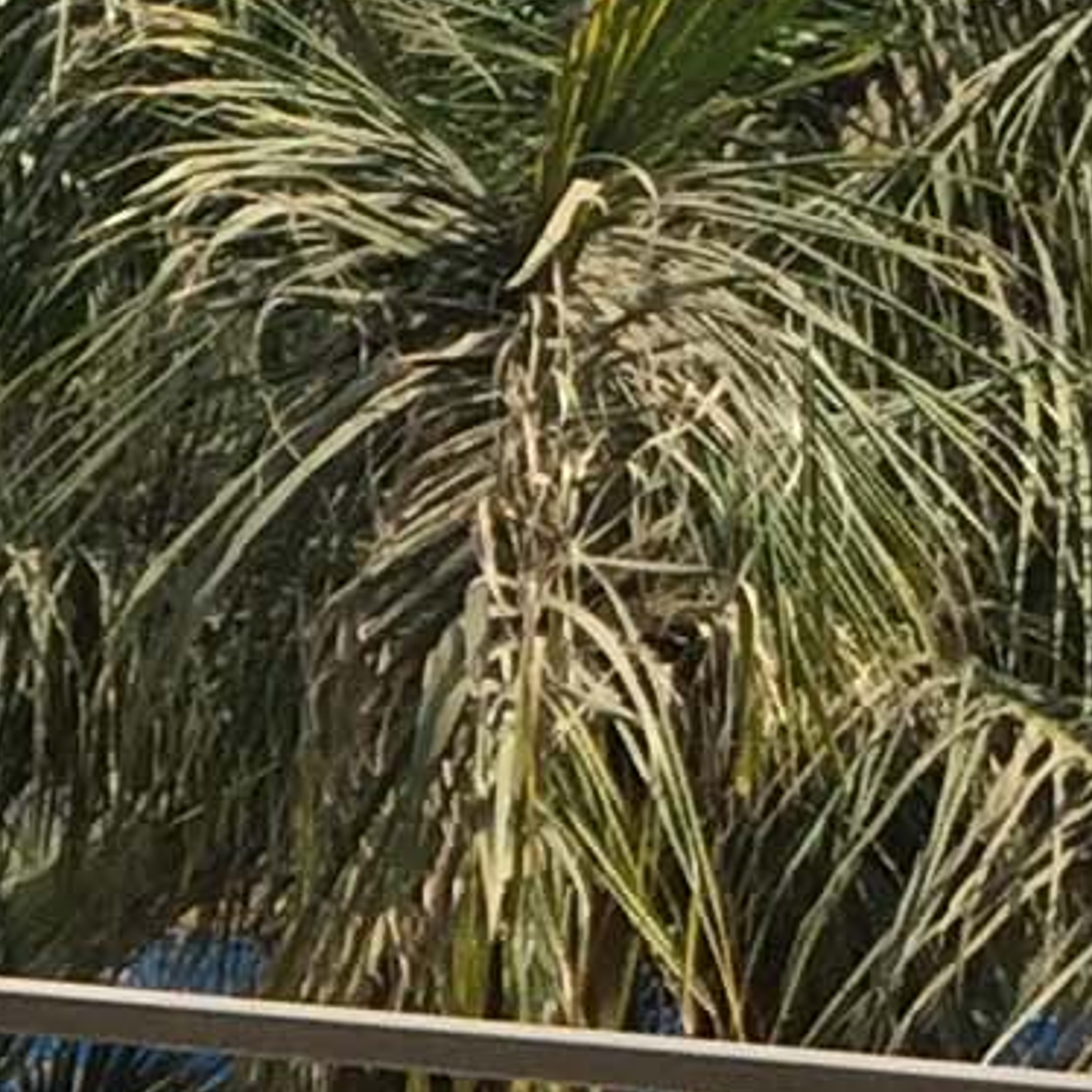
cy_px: 1851
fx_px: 7995
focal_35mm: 224
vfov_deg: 7.6
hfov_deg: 7.2
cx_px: -1699
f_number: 2.2
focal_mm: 4.15
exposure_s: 1/1721
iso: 32
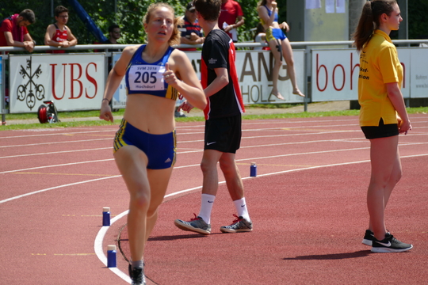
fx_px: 4185
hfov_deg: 5.9
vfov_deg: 3.9
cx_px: 214
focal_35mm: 352
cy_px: 142
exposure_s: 1/800
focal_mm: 128.25
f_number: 4
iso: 125
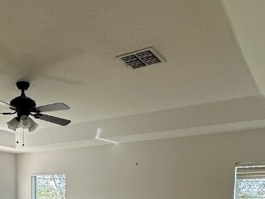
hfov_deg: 42.4
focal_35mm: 43
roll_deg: -1.5
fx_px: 329
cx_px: 64
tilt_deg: -4.8
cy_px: 227
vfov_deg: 29.7
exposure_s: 1/147
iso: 40
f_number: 2.2
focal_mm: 2.22
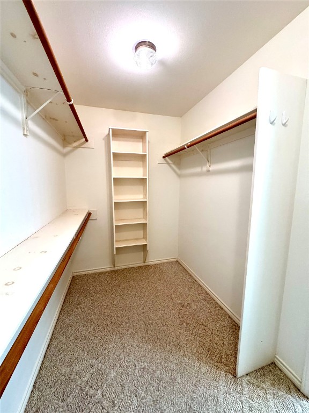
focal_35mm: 14
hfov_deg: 85.7
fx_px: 167
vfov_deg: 102.1
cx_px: 154
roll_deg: +1.3
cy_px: 206
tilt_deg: -8.4
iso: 400
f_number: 2.2
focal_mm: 2.22
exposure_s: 1/60
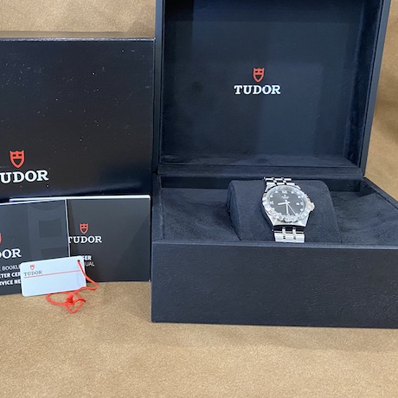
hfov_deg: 41.5
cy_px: 203
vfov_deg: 41.9
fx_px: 520
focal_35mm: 40
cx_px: 142
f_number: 1.8
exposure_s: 1/40
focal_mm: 4.25
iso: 400
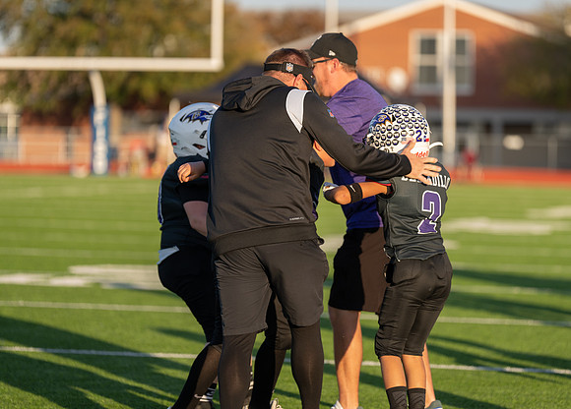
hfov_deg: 10.1
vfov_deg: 7.3
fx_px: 3229
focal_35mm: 199
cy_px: 193
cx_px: 325
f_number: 2.8
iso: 100
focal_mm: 170
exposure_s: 1/640
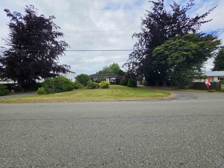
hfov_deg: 106.2
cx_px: 112
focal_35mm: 13
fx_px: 84
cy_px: 84
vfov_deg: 89.9
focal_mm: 2.2
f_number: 1.9
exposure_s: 1/2000
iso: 32
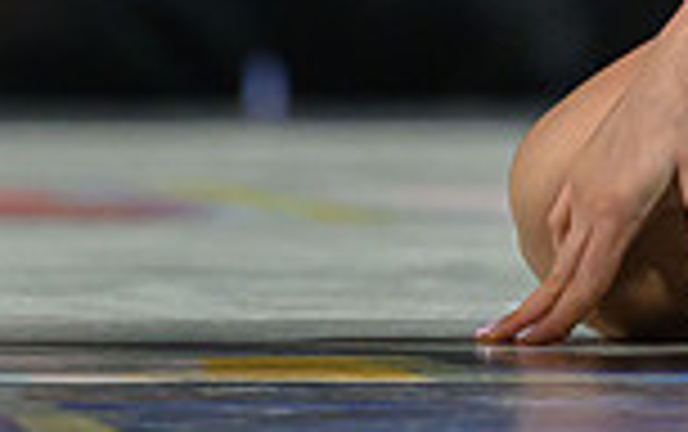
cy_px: -308
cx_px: 822
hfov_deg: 1.8
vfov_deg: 1.1
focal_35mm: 1175
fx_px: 22056
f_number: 2.8
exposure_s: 1/1000
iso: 5000
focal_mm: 200
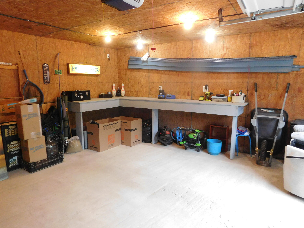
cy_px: 114
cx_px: 152
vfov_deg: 58.9
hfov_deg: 73.9
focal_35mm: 23
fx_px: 202
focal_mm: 4
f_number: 3
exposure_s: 1/25
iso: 400
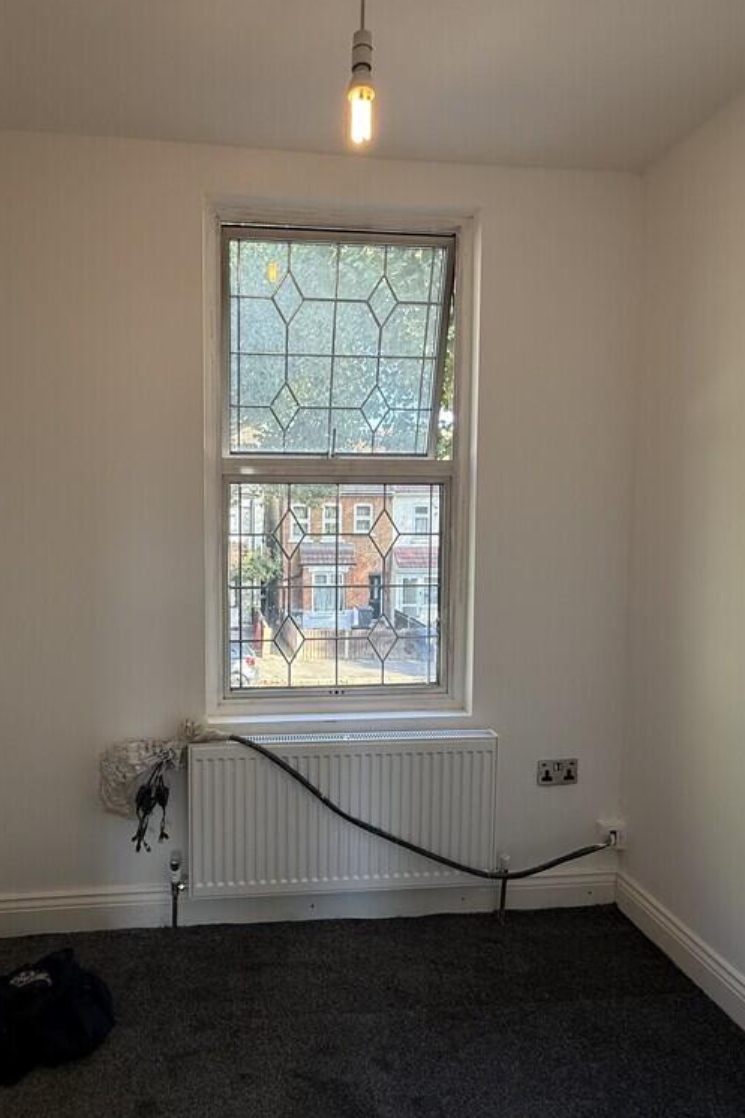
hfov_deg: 61.3
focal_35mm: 20
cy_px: 556
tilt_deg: -2.8
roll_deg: -1.2
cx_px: 294
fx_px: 621
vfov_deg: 84.0
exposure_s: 1/100
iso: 100
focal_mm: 2.22
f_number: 2.2
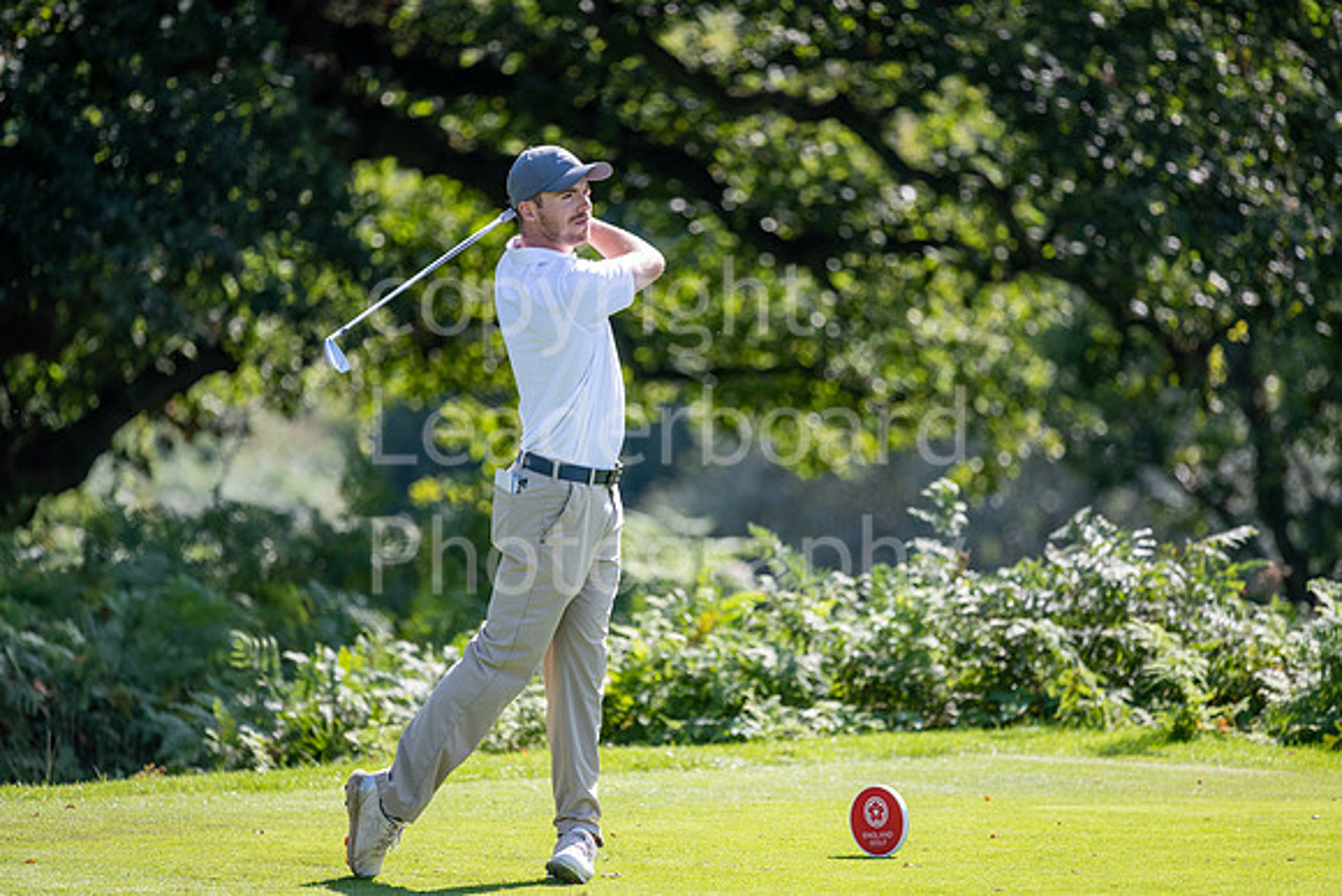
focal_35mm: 300
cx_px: 671
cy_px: 448
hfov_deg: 6.9
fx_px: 11185
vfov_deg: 4.6
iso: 200
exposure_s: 1/800
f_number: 4
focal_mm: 300
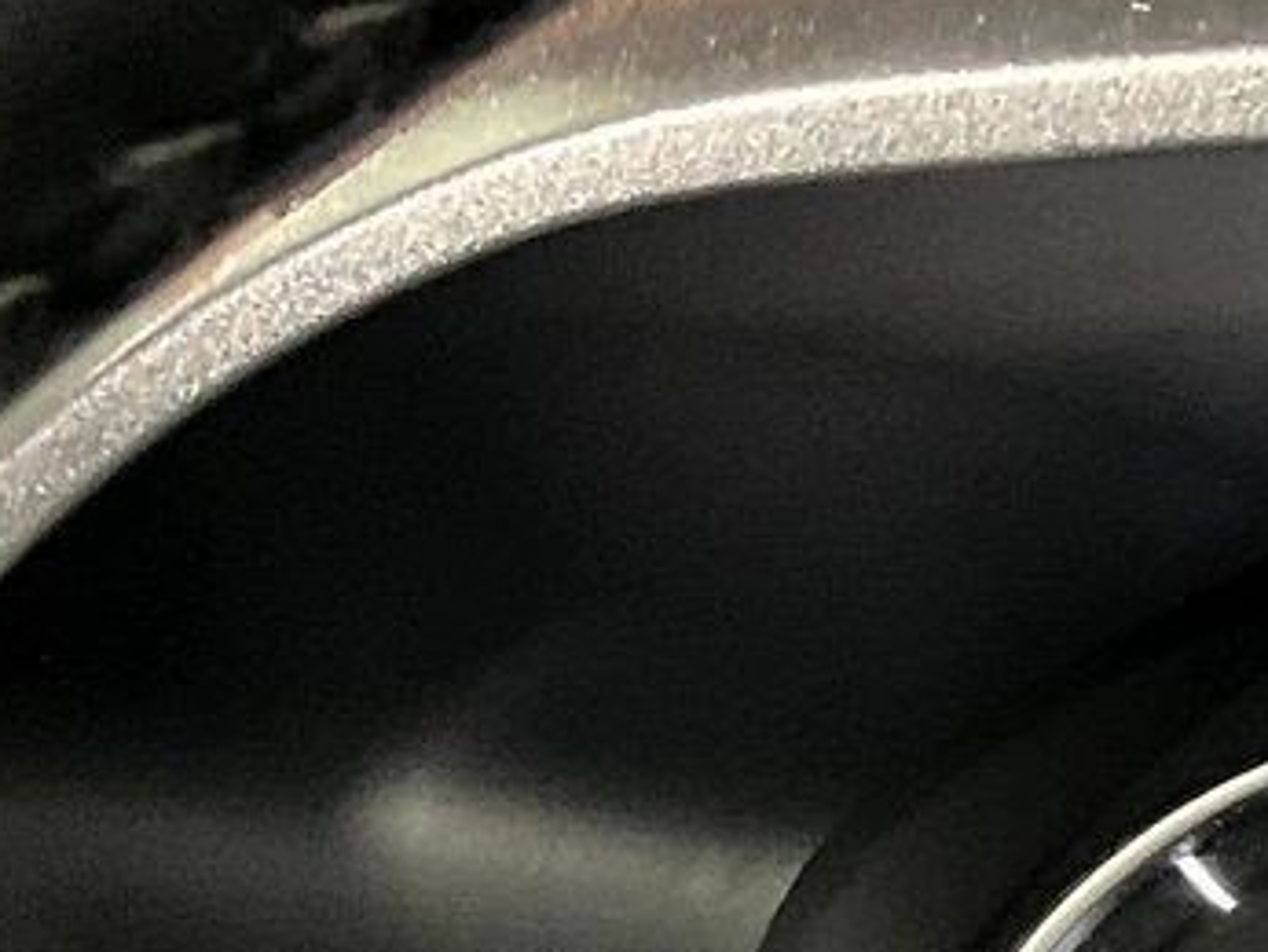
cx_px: 2826
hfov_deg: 12.3
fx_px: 4912
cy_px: 1241
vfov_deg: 10.8
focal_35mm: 134
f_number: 1.8
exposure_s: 1/42
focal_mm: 3
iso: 200
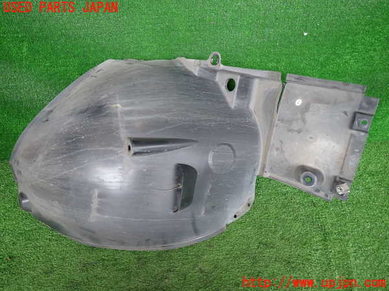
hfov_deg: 69.4
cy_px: 146
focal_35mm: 25
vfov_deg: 54.9
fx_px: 281
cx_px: 194
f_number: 2
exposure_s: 1/100
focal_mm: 4.5
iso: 200
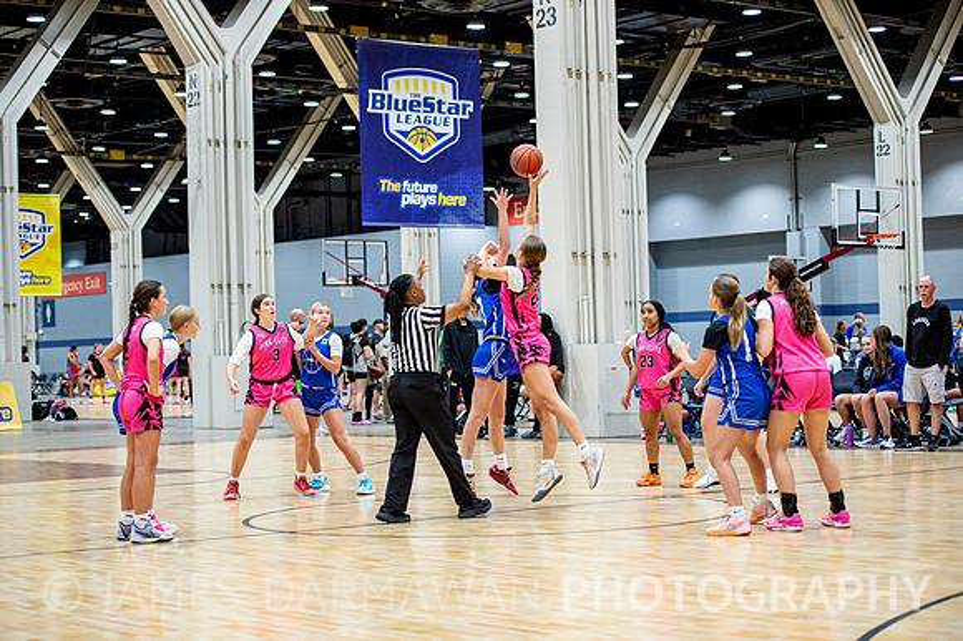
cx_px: 482
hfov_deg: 28.9
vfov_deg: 19.4
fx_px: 1871
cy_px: 320
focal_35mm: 70
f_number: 2.8
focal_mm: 70
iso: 2000
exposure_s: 1/320
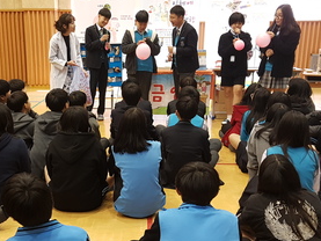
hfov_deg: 40.8
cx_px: 114
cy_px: 153
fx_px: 427
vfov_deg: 31.4
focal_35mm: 46
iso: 160
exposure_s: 1/60
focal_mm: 4.2
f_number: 1.7
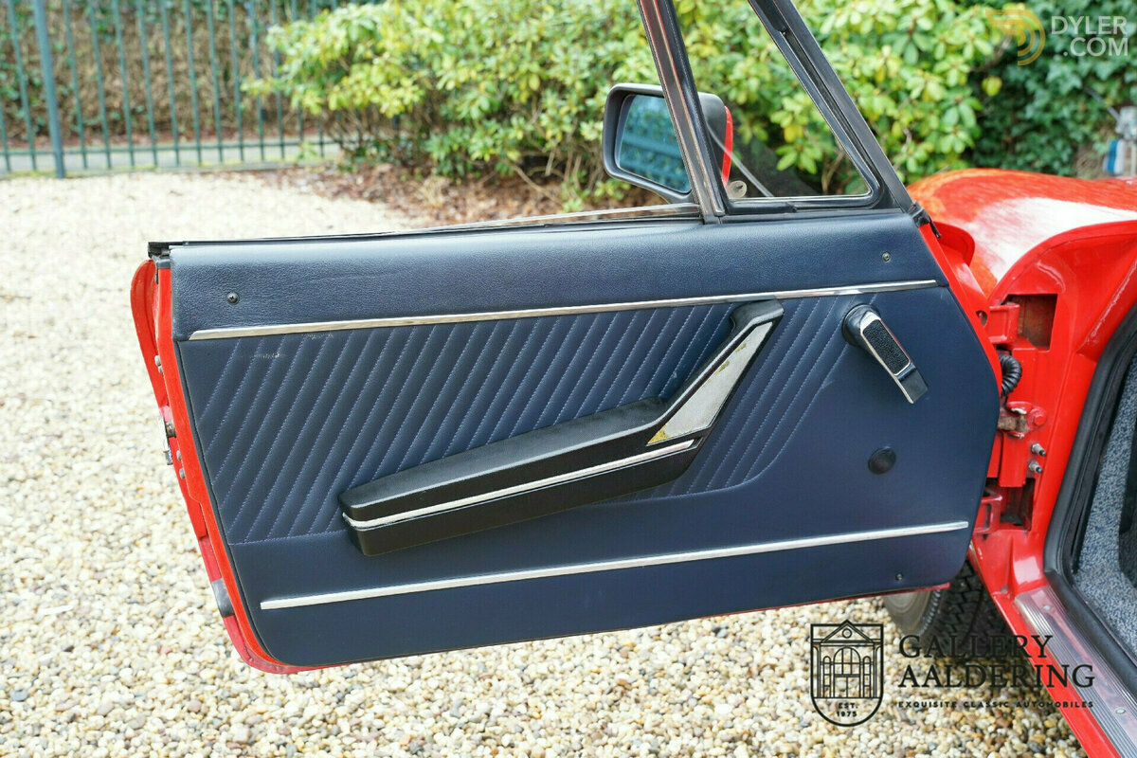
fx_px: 1178
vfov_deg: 35.7
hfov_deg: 51.5
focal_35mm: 37
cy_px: 379
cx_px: 568
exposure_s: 1/60
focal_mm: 37.3
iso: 800
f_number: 6.3
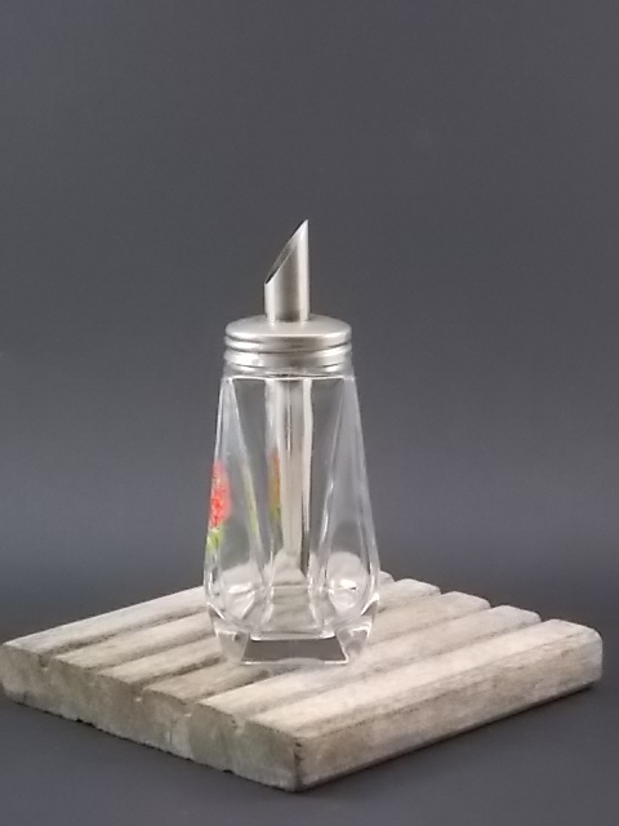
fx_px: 2360
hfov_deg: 14.9
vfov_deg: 19.8
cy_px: 413
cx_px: 310
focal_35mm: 99
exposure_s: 1/60
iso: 800
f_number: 5.5
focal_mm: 17.6
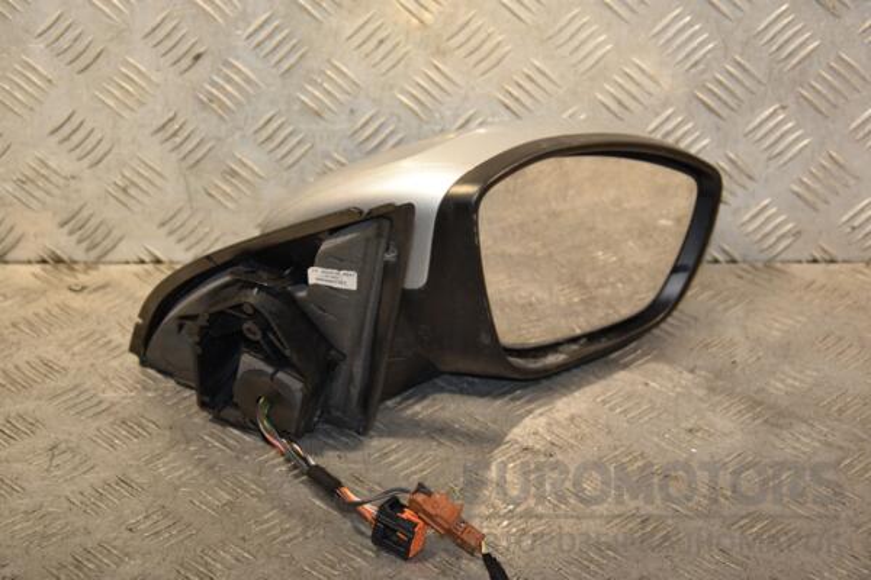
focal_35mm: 93
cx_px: 436
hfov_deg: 21.9
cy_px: 290
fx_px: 2250
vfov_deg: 14.7
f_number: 5.6
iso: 800
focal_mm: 62
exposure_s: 1/200
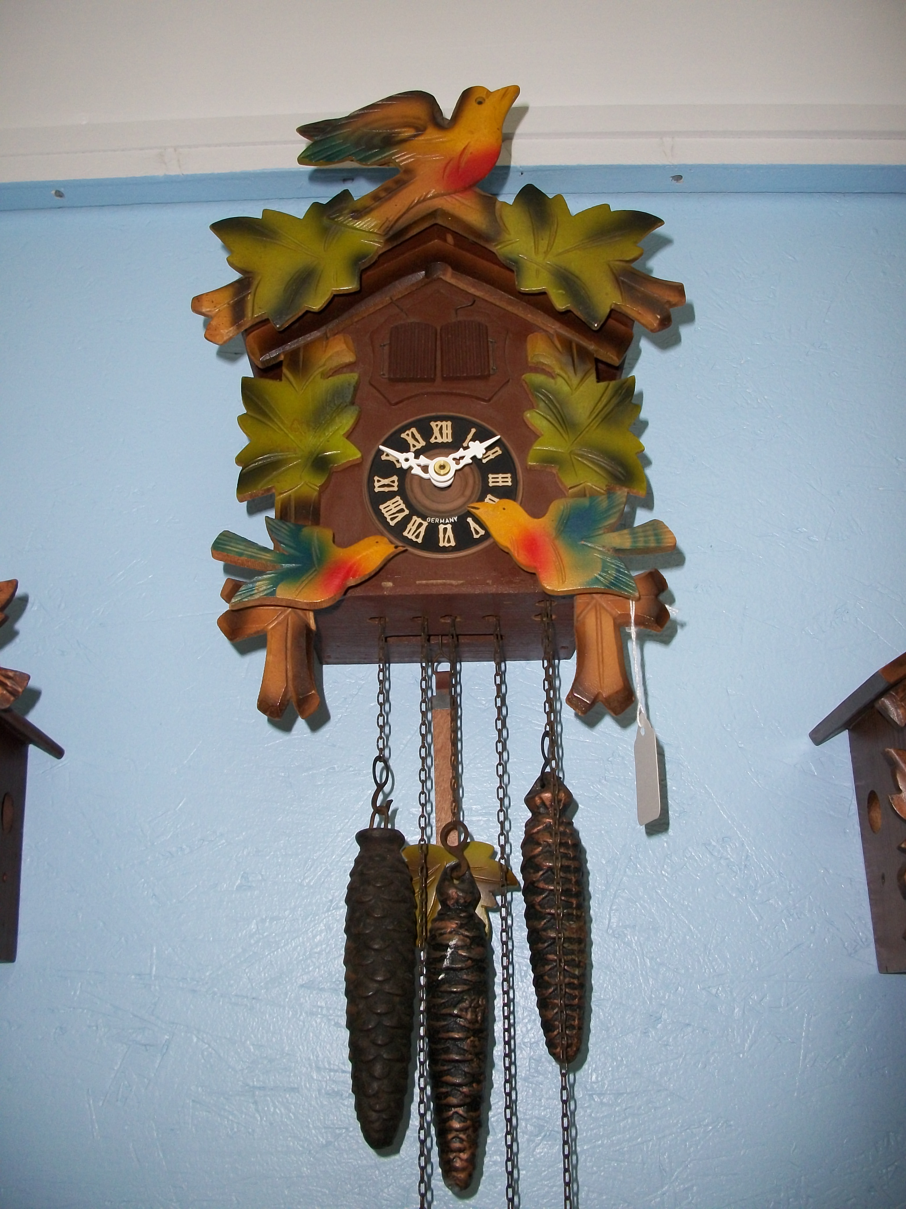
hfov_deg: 40.7
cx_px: 453
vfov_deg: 52.6
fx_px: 1221
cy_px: 604
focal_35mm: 35
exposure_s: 1/125
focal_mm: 6.3
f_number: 3.1
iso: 200
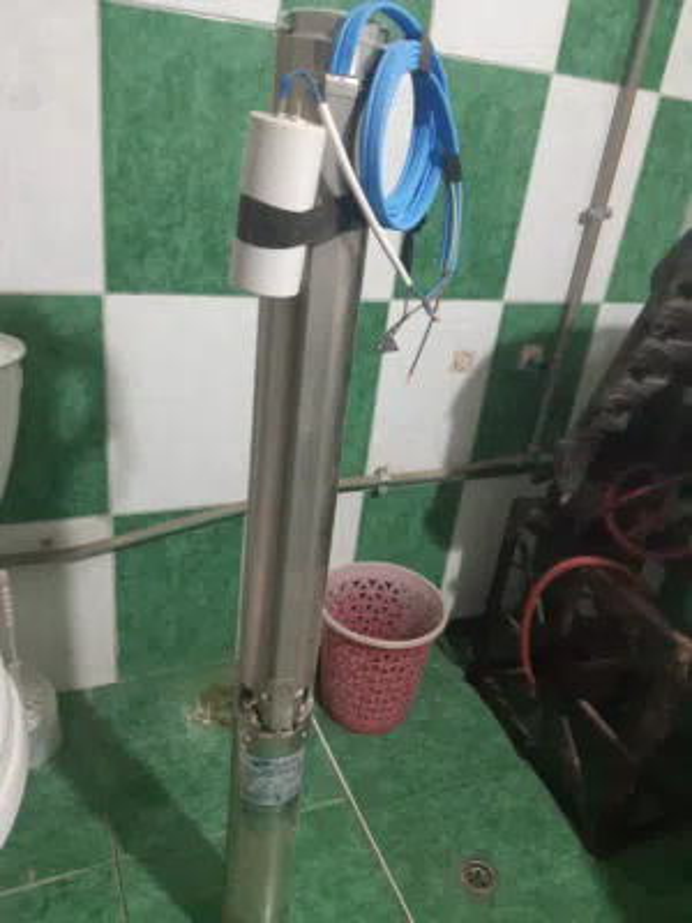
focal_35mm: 26
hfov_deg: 53.1
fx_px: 693
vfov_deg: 67.3
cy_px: 462
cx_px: 346
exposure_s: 1/25
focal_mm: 3.92
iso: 400
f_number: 1.7
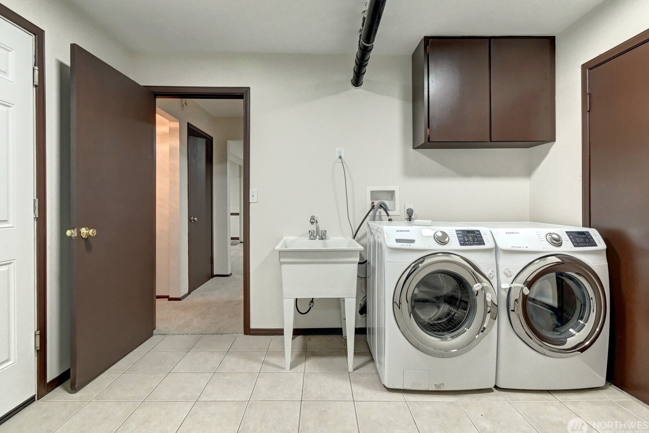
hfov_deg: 96.7
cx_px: 320
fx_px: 288
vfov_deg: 73.7
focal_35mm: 16
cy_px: 212
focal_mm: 10
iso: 4000
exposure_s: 1/8
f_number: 11
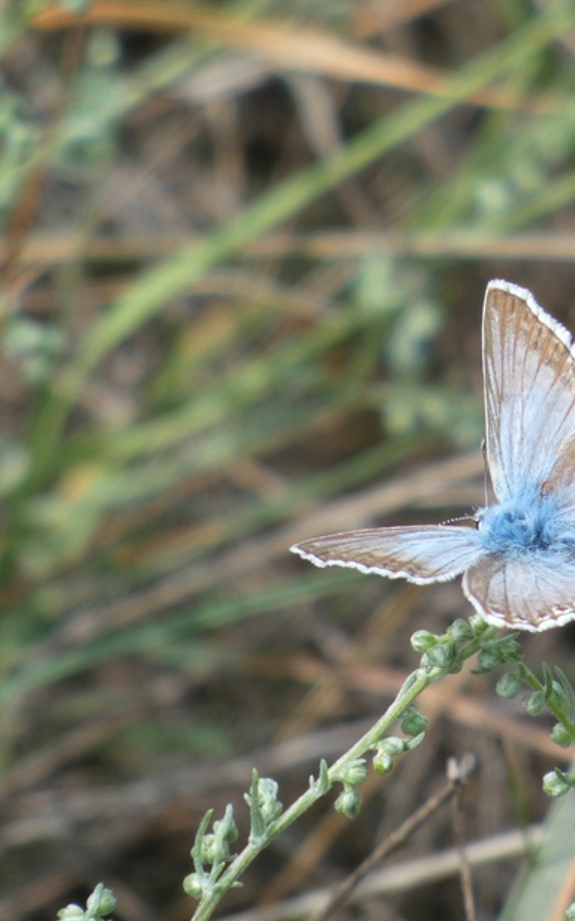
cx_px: 483
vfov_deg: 1.2
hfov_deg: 0.7
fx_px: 44285
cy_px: 461
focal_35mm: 1765
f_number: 5.9
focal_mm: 215
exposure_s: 1/250
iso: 80
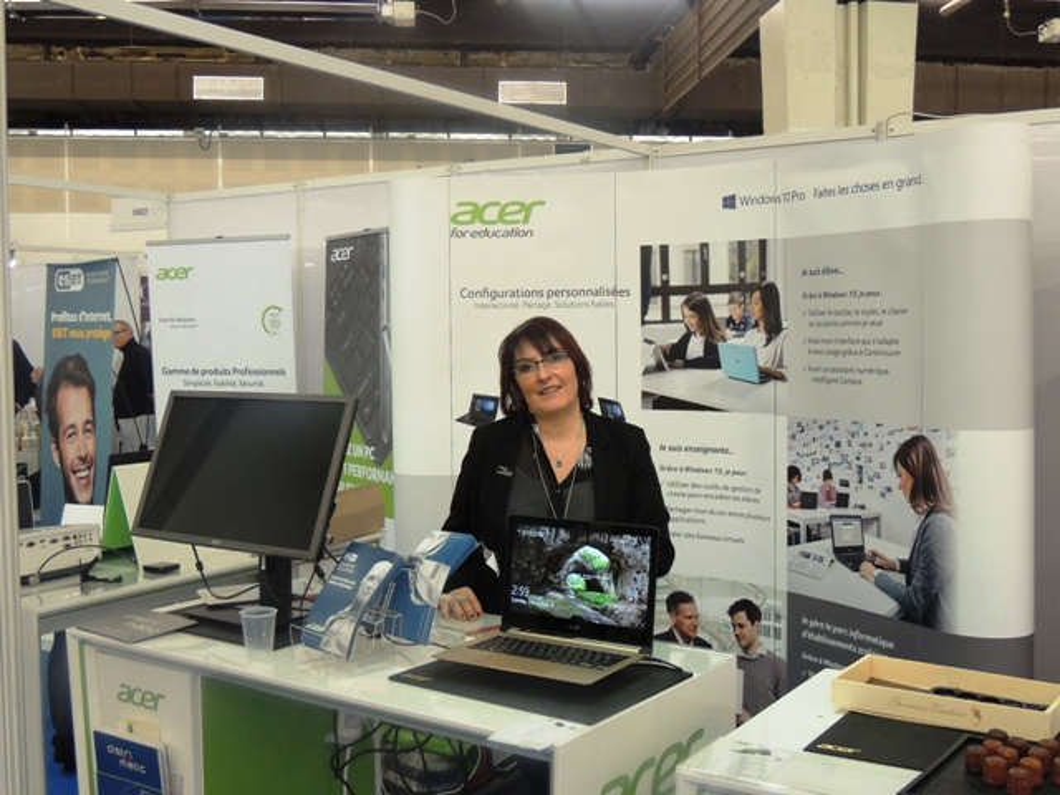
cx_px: 530
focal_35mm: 40
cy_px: 398
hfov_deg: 46.8
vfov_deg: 36.0
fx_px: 1225
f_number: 3.3
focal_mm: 7.1
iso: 400
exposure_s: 1/25
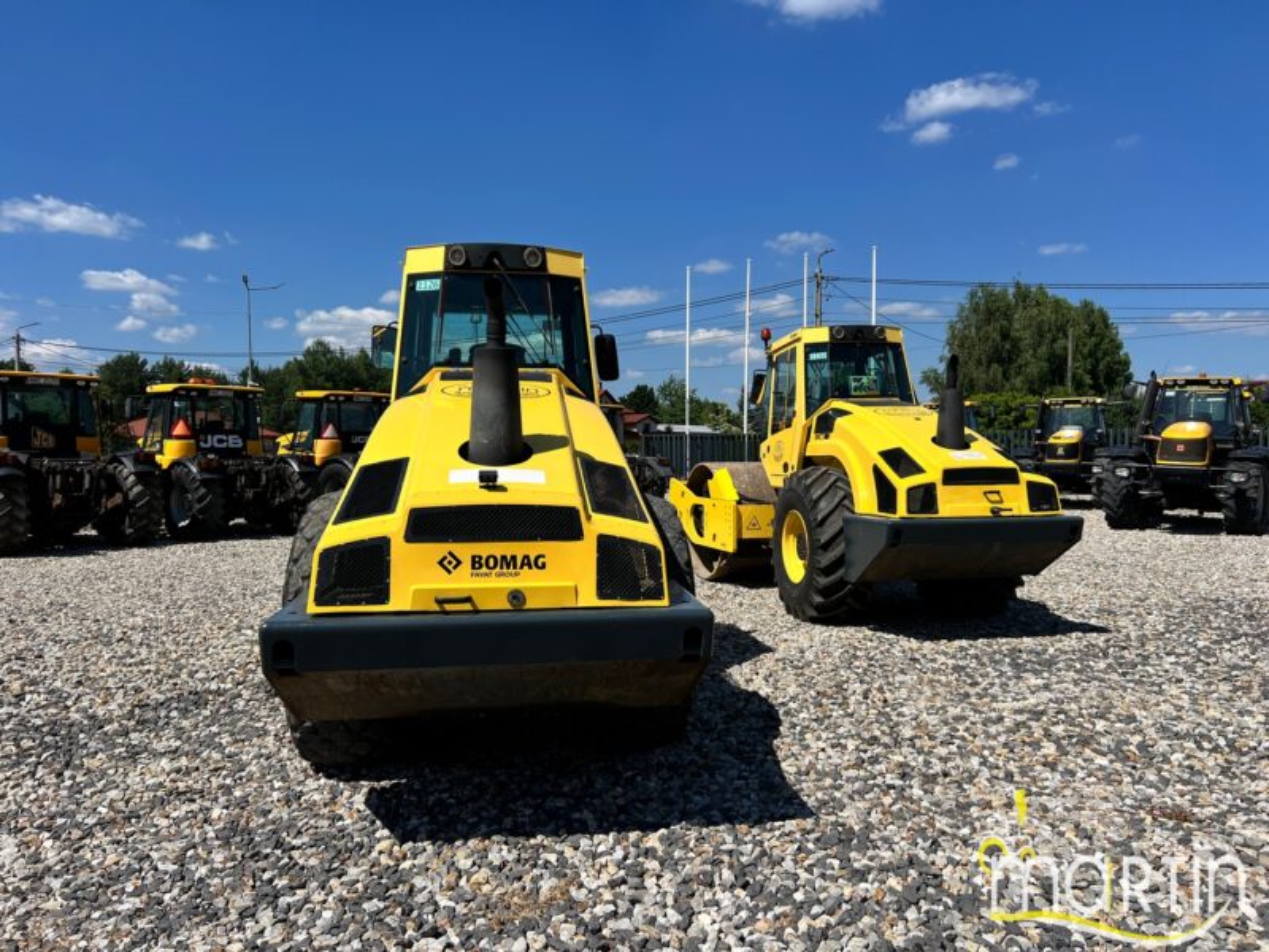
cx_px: 634
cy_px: 476
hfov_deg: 67.3
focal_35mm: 26
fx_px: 953
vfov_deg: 53.1
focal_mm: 5.7
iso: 50
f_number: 1.5
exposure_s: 1/7463
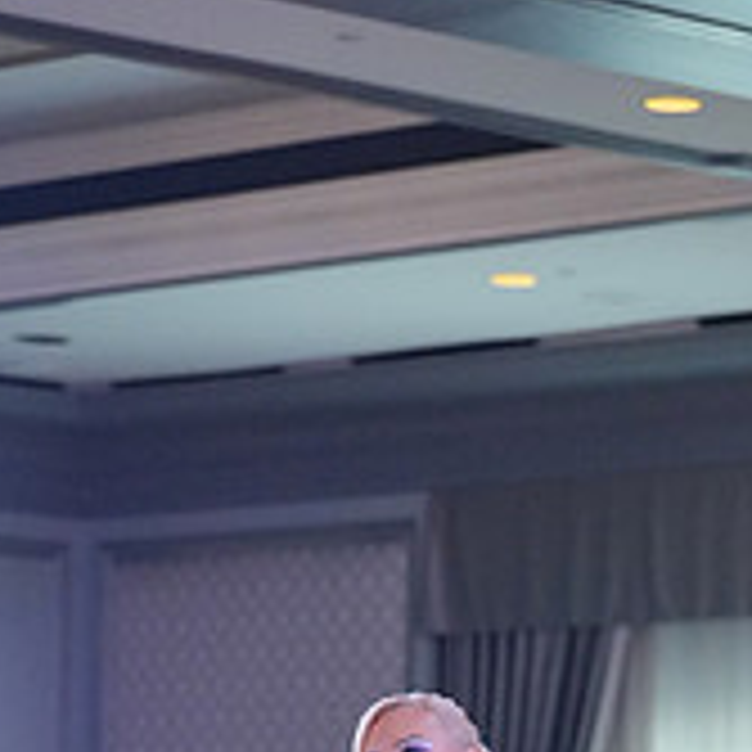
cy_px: 1166
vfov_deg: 7.9
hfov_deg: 8.0
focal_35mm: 218
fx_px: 5358
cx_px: 439
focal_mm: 74
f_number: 3.2
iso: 4000
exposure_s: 1/400
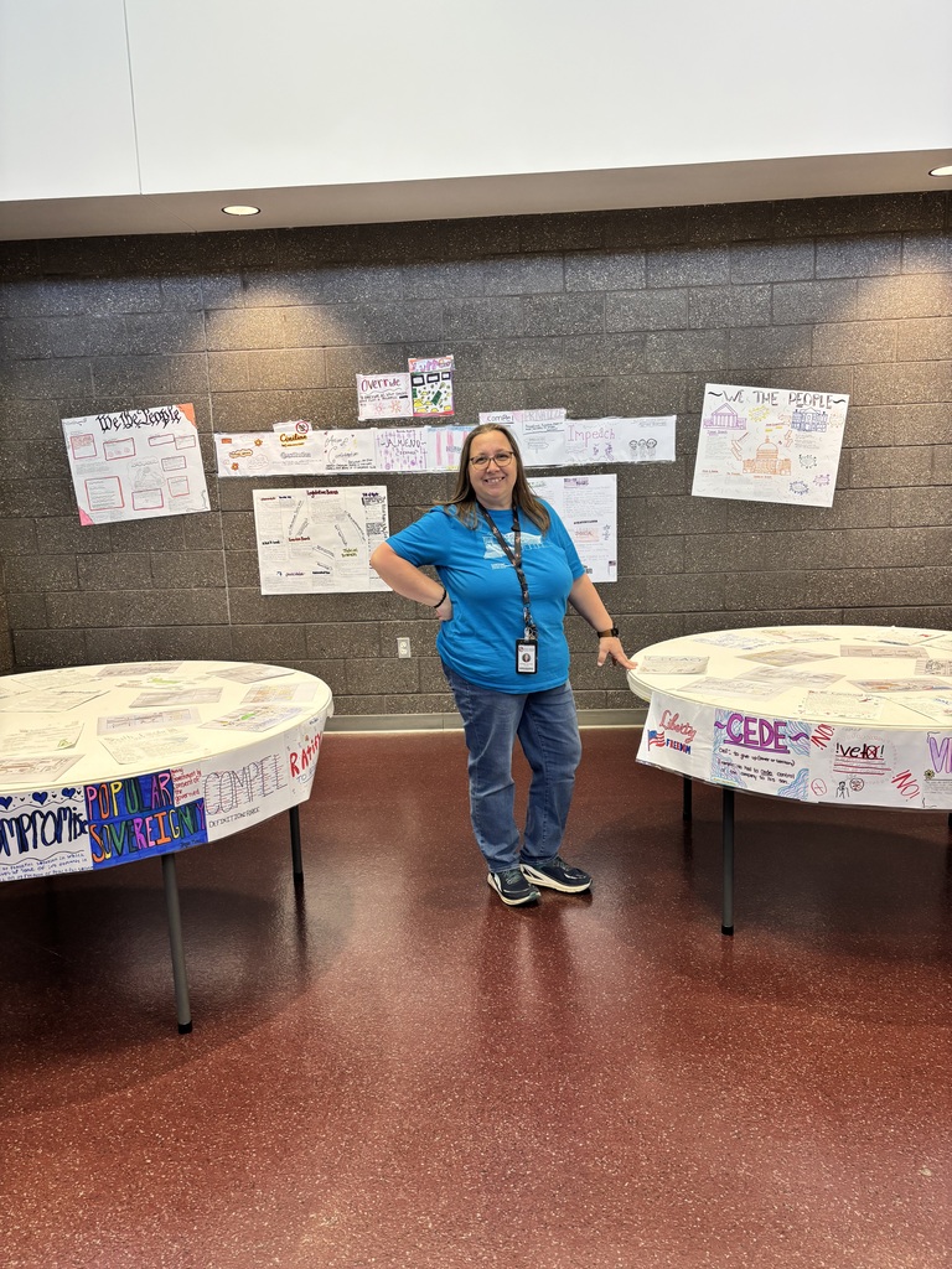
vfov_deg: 67.3
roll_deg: +1.3
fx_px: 953
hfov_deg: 53.1
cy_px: 634
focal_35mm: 26
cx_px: 476
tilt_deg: -9.9
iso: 125
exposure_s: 1/60
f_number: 1.6
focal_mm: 5.96
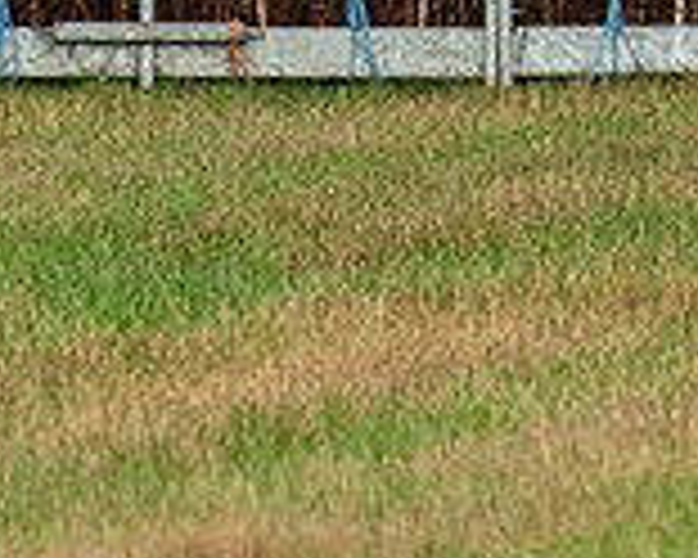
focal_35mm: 2020
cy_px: -486
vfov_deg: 0.8
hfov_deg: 1.0
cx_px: 717
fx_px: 41729
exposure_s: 1/2500
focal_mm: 200
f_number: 4
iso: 800
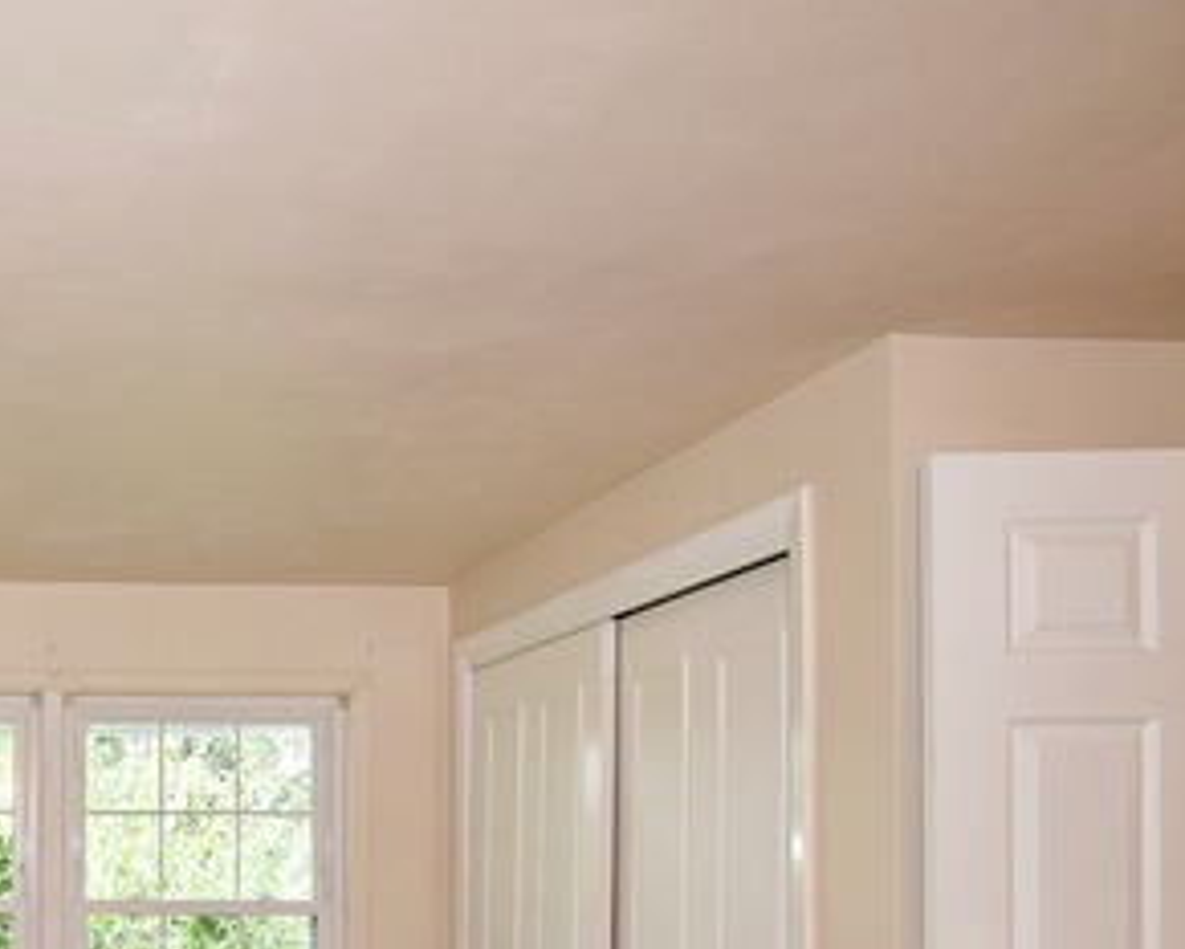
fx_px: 1194
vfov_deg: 40.2
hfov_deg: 44.6
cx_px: -8
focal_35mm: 34
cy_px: 849
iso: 800
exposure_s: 1/80
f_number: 4.5
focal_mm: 11
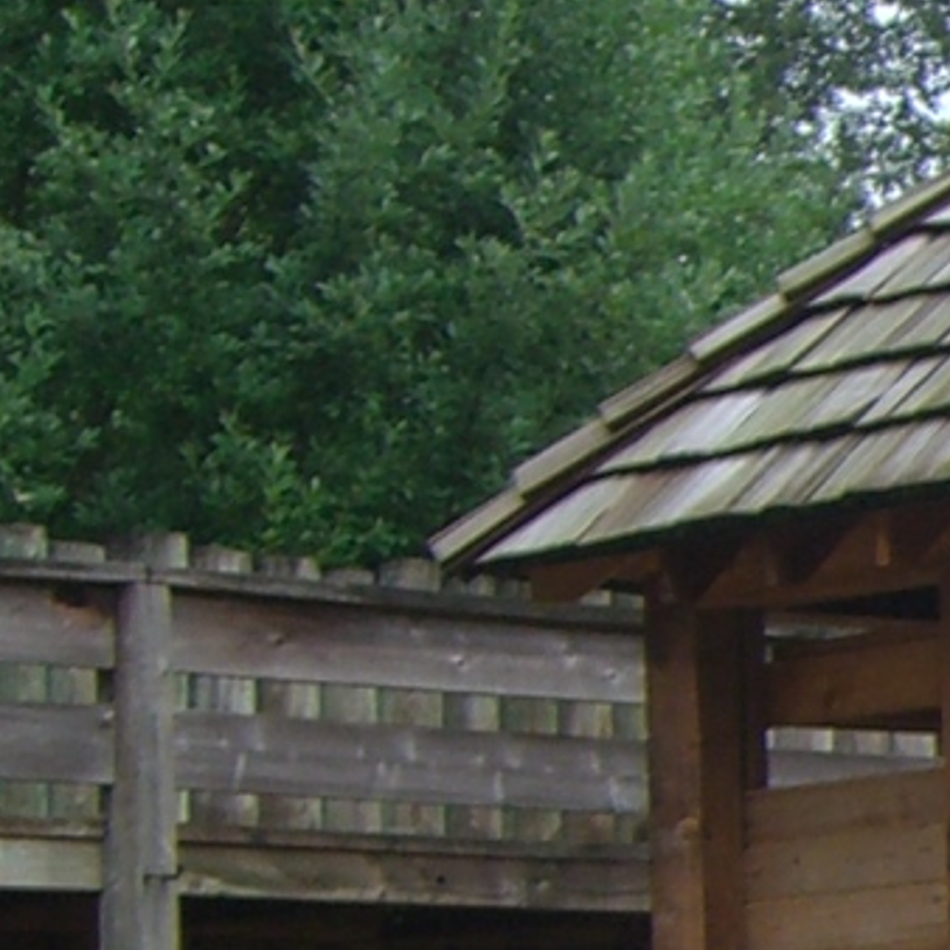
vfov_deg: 7.6
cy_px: 1020
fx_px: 7110
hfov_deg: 7.0
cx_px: 2701
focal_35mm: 229
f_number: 8
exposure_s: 1/80
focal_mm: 7.9
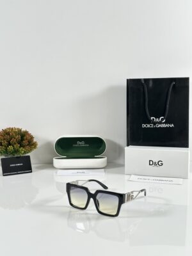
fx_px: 355
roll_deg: +1.5
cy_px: 128
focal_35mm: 48
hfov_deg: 30.3
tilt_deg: -7.6
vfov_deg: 39.7
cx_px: 96
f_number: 1.78
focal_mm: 6.86
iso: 80
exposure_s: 1/100
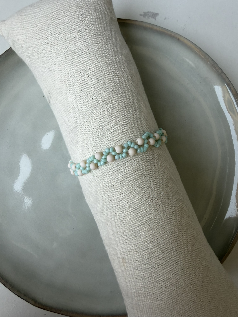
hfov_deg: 53.1
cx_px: 119
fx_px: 238
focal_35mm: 26
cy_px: 158
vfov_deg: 67.3
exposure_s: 1/121
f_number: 2.2
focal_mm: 2.22
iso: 64
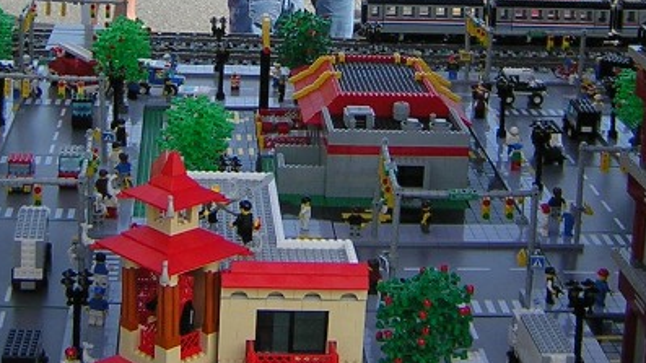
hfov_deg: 26.8
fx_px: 1353
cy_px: -78
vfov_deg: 14.8
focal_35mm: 79
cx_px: 272
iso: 100
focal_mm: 4.7
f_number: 2.6
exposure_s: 1/528
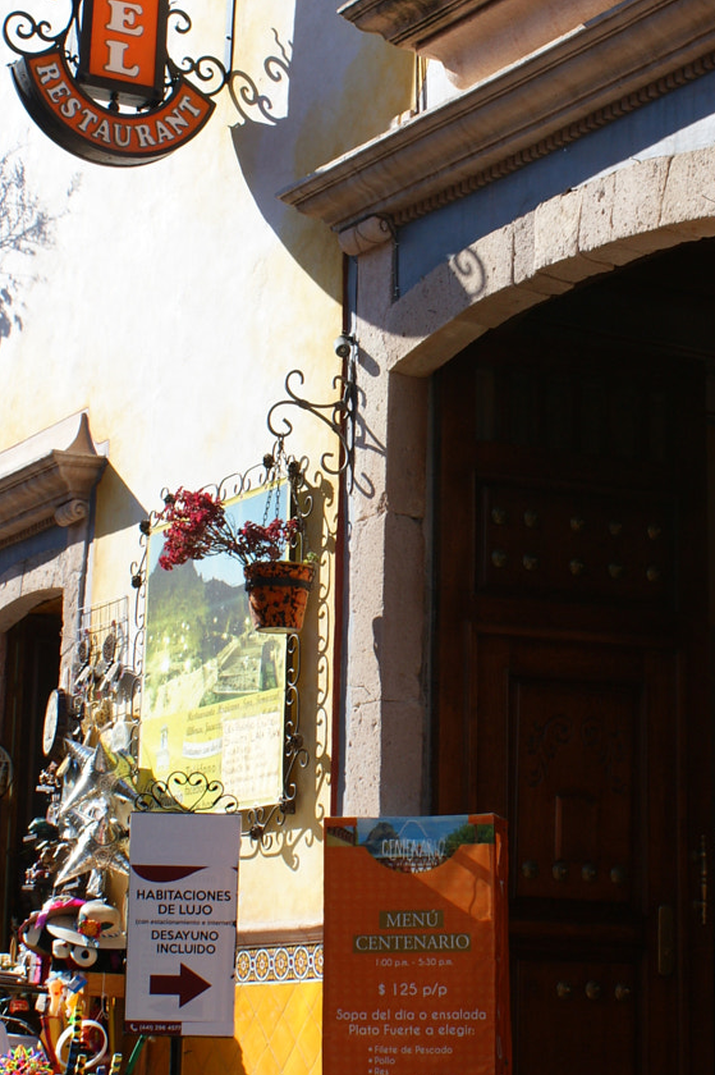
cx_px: 443
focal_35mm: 80
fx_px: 2386
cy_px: 417
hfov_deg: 17.0
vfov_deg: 25.3
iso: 100
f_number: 9
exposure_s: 1/160
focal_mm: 28
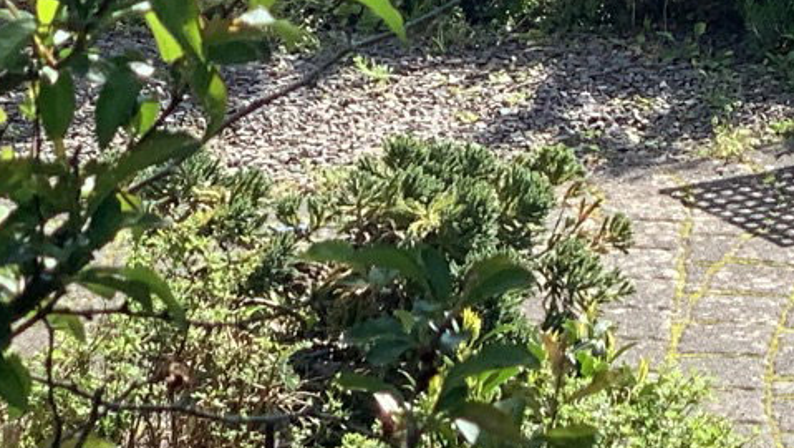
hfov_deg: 8.6
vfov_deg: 5.0
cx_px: 1361
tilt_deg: -12.6
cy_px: -327
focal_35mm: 242
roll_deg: -4.4
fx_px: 5098
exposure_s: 1/372
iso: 16
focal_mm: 6
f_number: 2.4
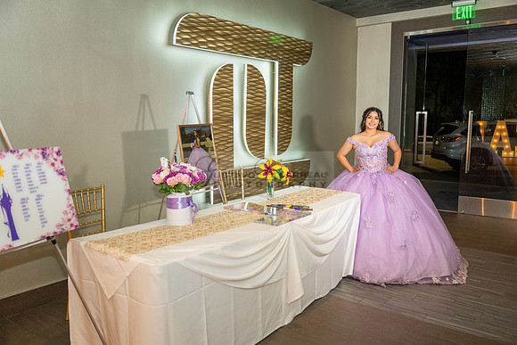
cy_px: 172
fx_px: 438
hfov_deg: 61.1
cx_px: 258
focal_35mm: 30
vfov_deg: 43.0
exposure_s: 1/125
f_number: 2.8
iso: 1000
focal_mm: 30.5
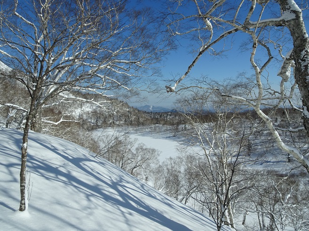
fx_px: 214
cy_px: 116
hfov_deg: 71.6
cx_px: 154
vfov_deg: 56.8
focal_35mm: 24
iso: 80
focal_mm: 4.1
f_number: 3.5
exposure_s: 1/2000
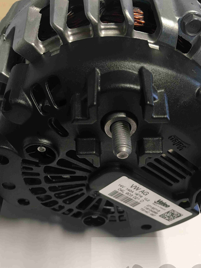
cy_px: 166
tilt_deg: -51.3
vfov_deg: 49.7
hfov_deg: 38.6
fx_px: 286
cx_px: 113
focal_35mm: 37
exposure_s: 1/33
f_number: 2.2
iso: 100
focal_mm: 4.15
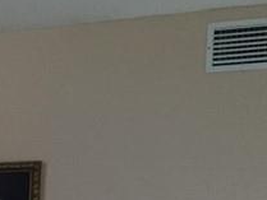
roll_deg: -1.0
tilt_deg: -6.5
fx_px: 1096
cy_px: 400
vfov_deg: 9.7
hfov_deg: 12.1
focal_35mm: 142
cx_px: -295
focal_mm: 4.15
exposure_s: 1/30
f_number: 2.2
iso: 125
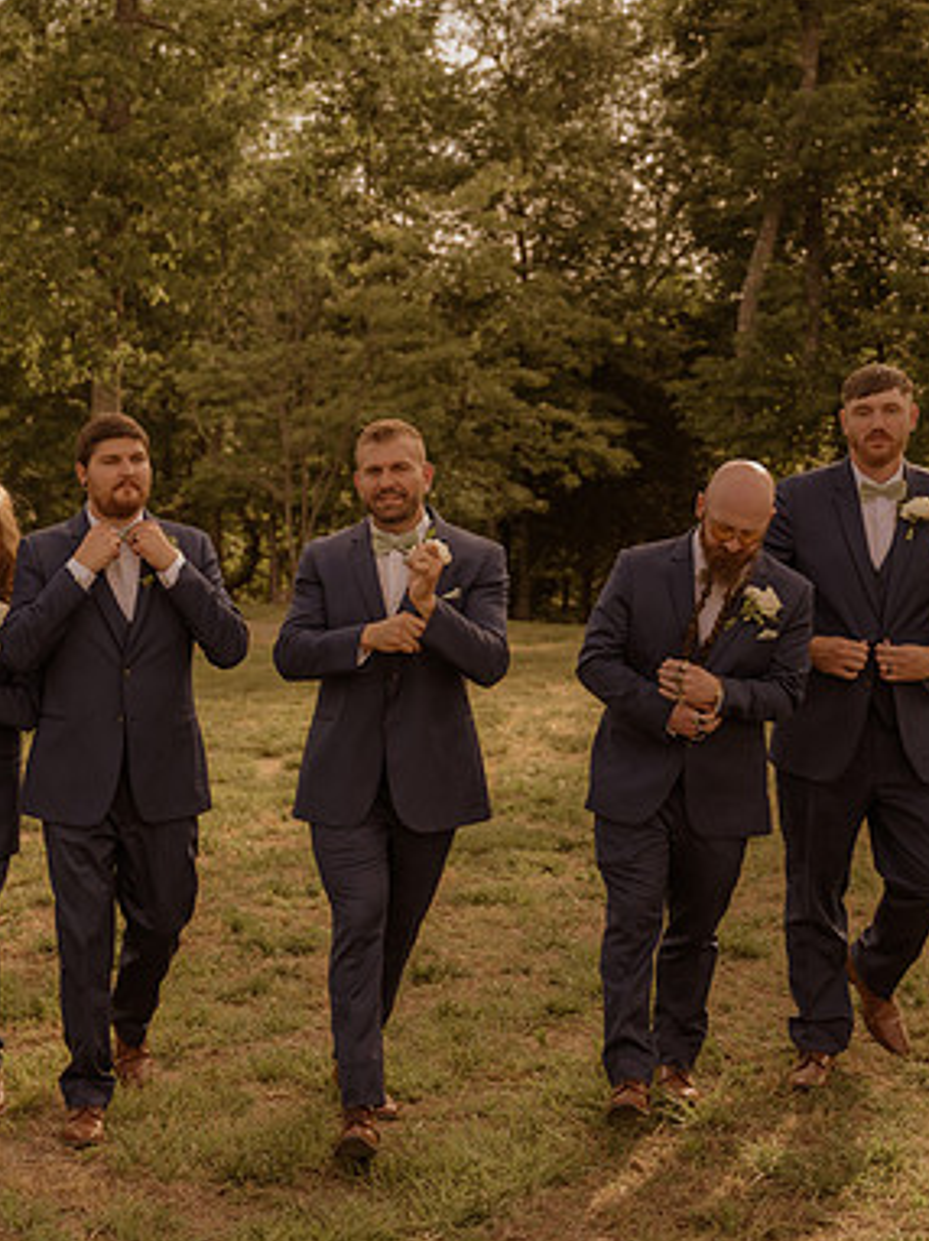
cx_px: 97
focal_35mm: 57
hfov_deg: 24.9
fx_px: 2042
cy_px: 622
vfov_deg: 33.8
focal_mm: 39
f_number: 2.8
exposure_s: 1/2000
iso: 500
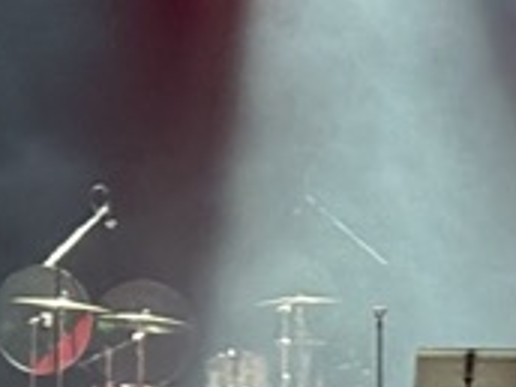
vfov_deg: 4.1
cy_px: -90
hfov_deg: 5.4
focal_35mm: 363
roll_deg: +0.4
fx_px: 5411
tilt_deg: +3.7
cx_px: 750
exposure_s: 1/26
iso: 400
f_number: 1.6
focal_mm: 5.96
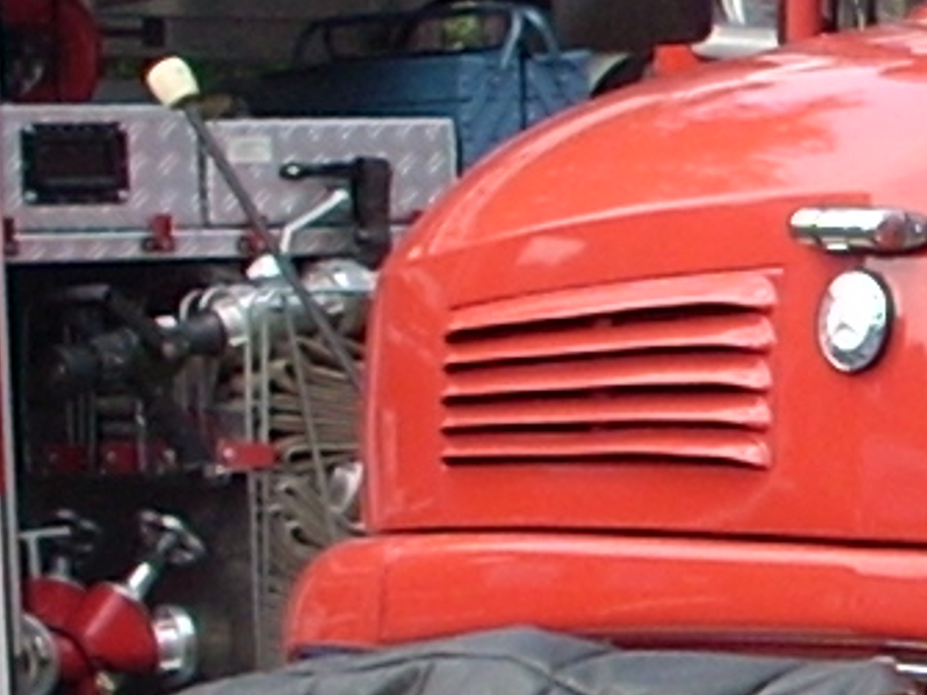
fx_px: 7576
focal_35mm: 283
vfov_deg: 5.2
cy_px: 446
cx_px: 2532
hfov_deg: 6.5
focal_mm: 6.2
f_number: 2.8
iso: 64
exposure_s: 1/402
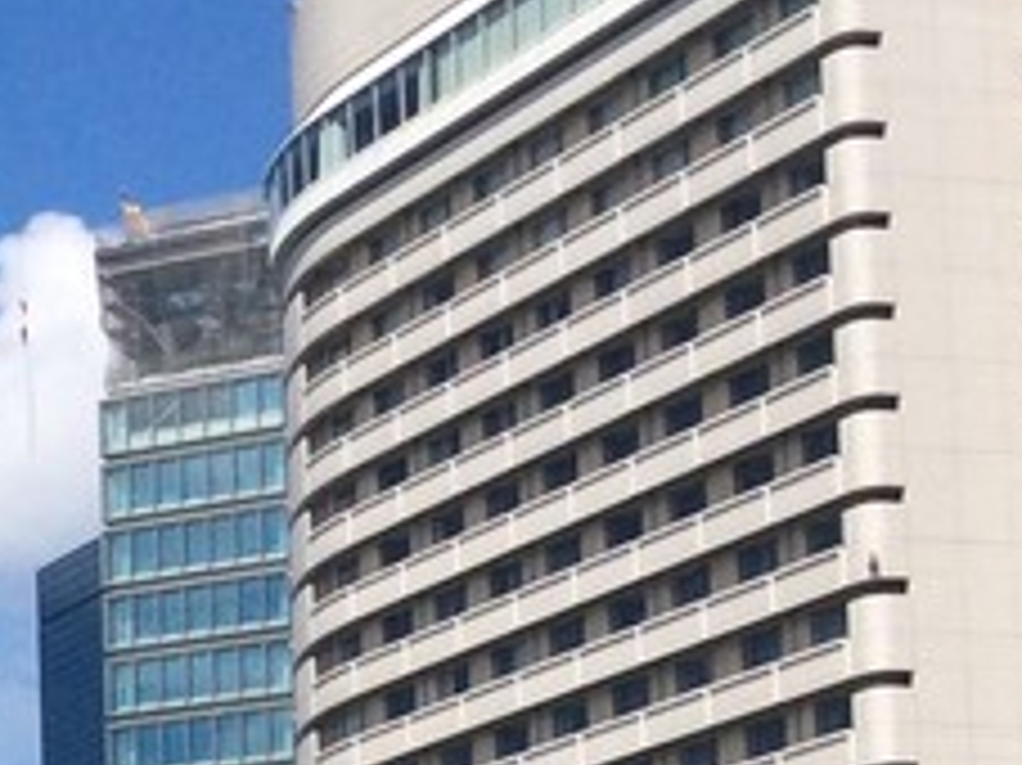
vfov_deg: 9.8
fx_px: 4249
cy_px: 1321
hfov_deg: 12.3
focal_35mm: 144
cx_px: -968
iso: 32
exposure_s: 1/2203
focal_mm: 3.3
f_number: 2.4
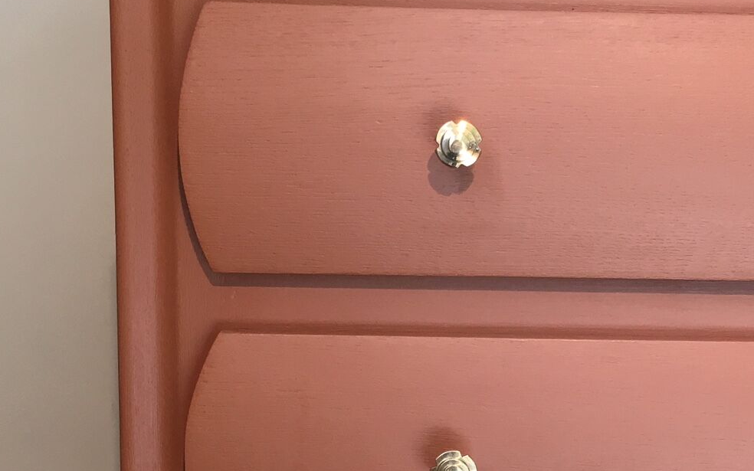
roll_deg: -1.8
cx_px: 500
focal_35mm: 63
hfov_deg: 32.2
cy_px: 344
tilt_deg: -7.0
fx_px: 1295
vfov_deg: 20.5
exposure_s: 1/33
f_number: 2.2
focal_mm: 4.15
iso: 40
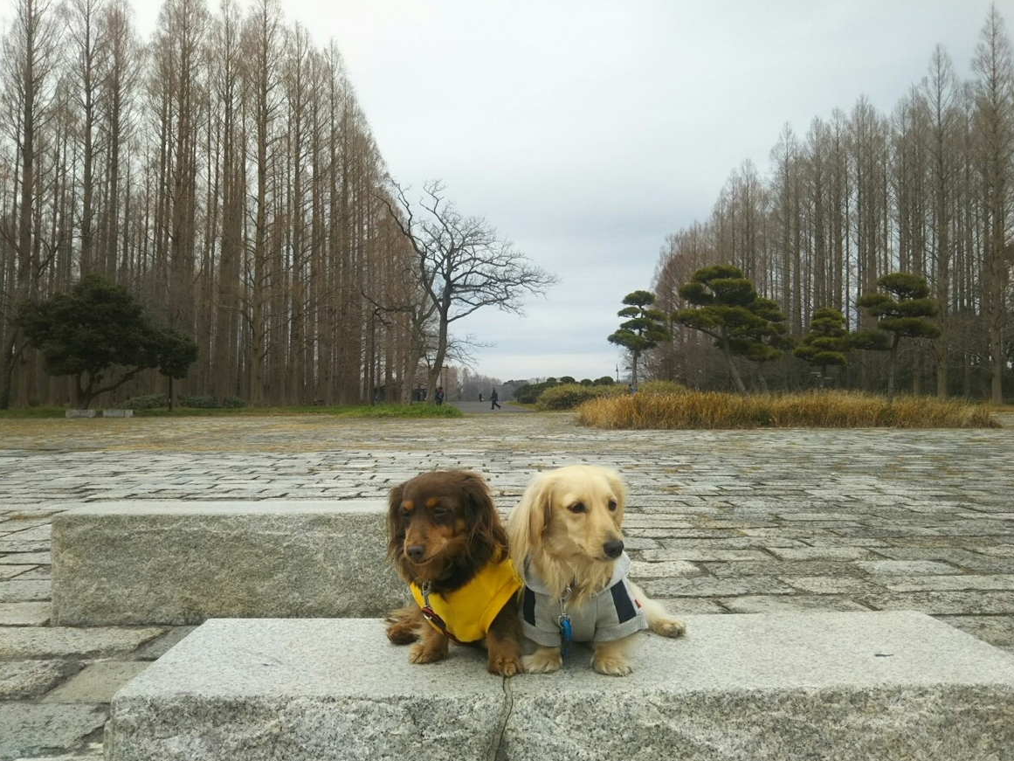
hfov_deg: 58.3
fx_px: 908
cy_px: 391
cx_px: 520
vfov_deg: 45.4
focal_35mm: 31
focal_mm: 4
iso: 25
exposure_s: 1/431
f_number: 2.2
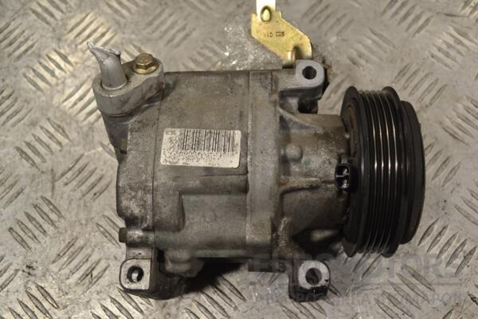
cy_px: 160
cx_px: 239
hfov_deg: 49.6
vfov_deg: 34.2
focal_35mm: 39
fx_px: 518
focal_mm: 26
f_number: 5.6
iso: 360
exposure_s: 1/125
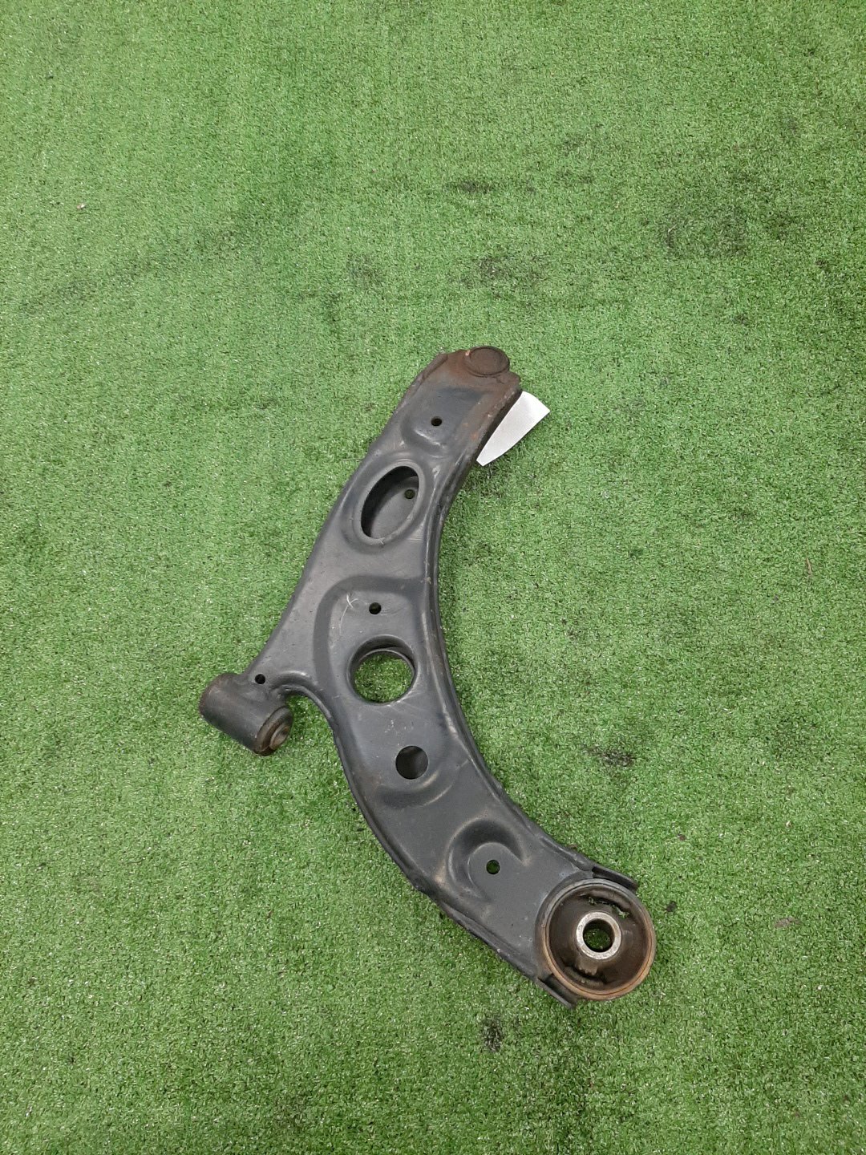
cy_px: 578
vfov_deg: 67.3
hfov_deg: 53.1
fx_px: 867
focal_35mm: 26
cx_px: 433
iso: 213
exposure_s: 1/50
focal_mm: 3.93
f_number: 1.7
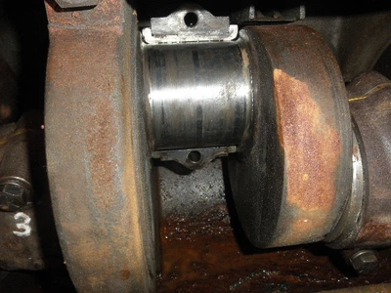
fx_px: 316
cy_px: 146
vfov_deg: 49.7
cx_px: 196
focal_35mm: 28
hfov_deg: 63.4
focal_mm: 5
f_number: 3
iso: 200
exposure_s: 1/30
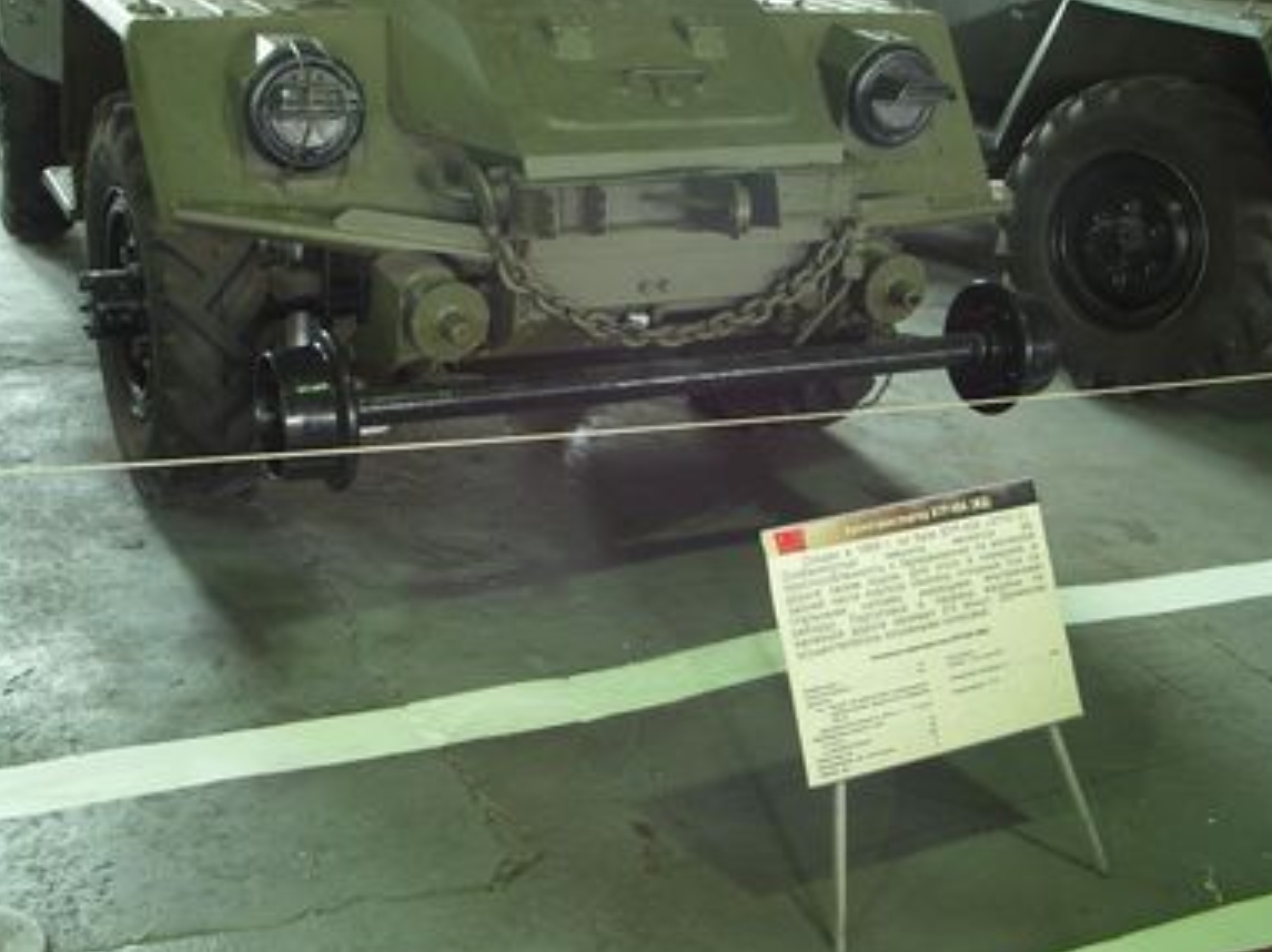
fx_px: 1616
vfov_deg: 32.8
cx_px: 649
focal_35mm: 44
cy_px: 473
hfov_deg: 43.0
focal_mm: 10.9
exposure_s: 1/4
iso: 200
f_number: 3.2
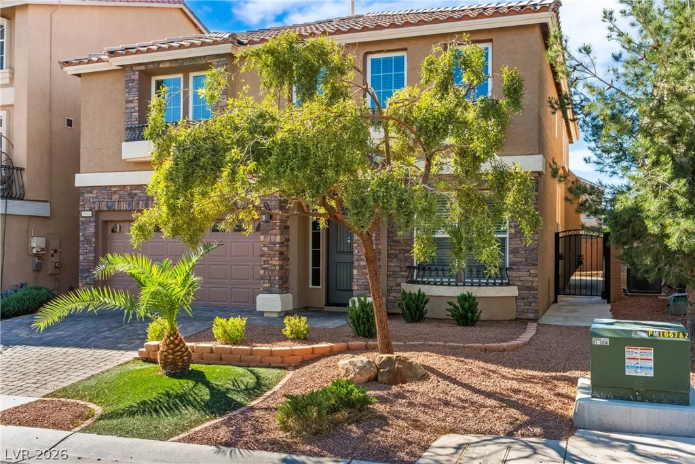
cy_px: 232
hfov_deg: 60.3
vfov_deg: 42.3
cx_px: 348
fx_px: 599
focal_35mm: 31
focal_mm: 21
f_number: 8
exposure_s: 1/8000
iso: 400
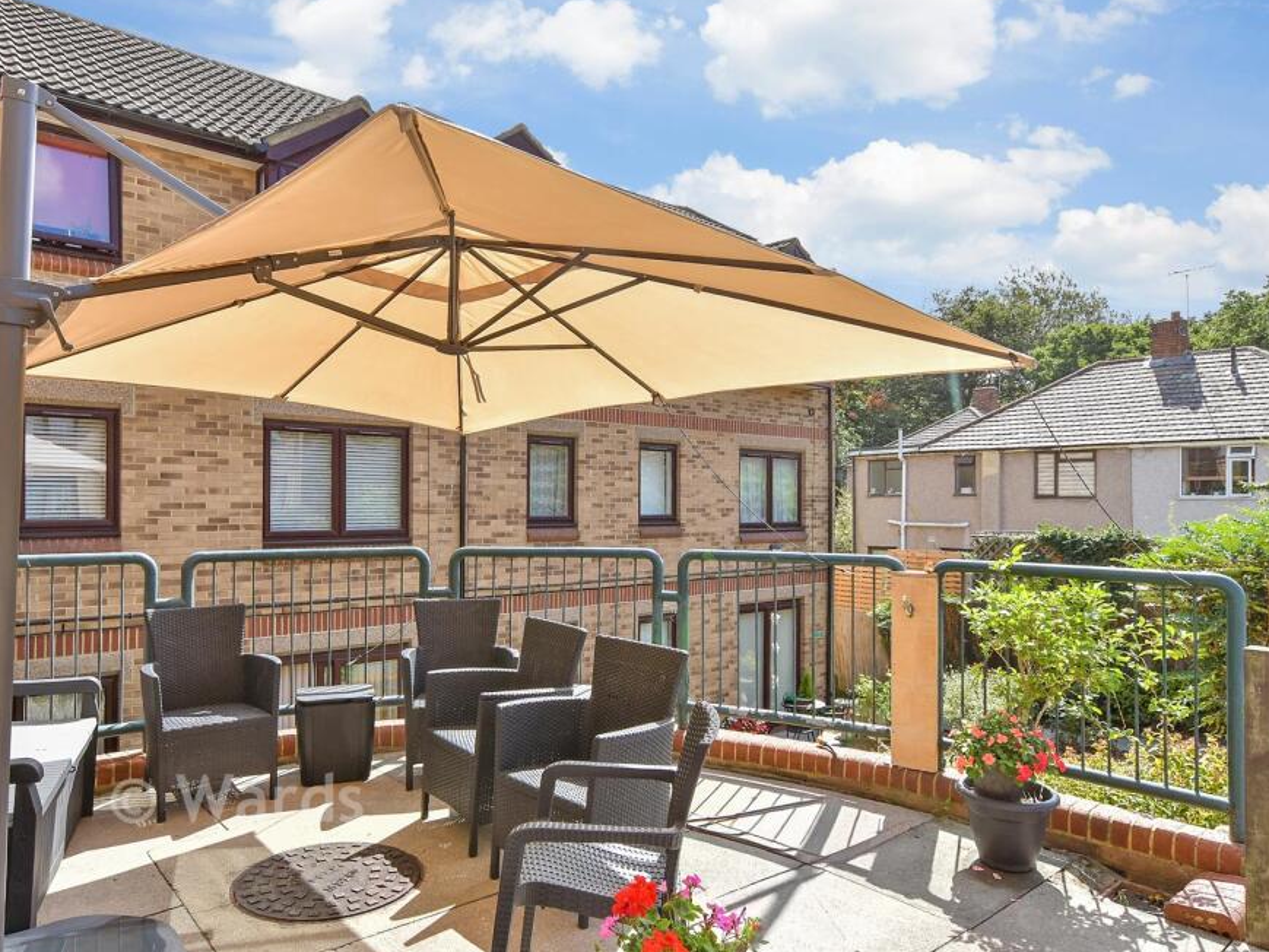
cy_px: 458
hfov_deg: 90.9
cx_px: 596
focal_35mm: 17
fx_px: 623
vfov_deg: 74.7
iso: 160
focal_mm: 10
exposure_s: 1/160
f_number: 8
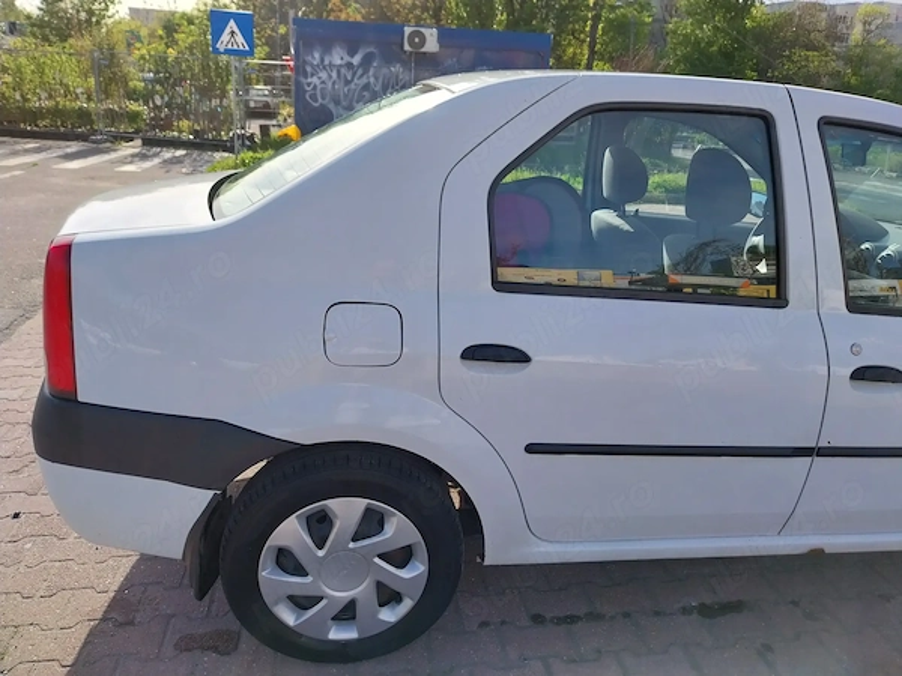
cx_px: 451
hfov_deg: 67.3
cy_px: 338
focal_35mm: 26
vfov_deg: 53.1
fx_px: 677
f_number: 1.8
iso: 25
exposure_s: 1/634
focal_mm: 4
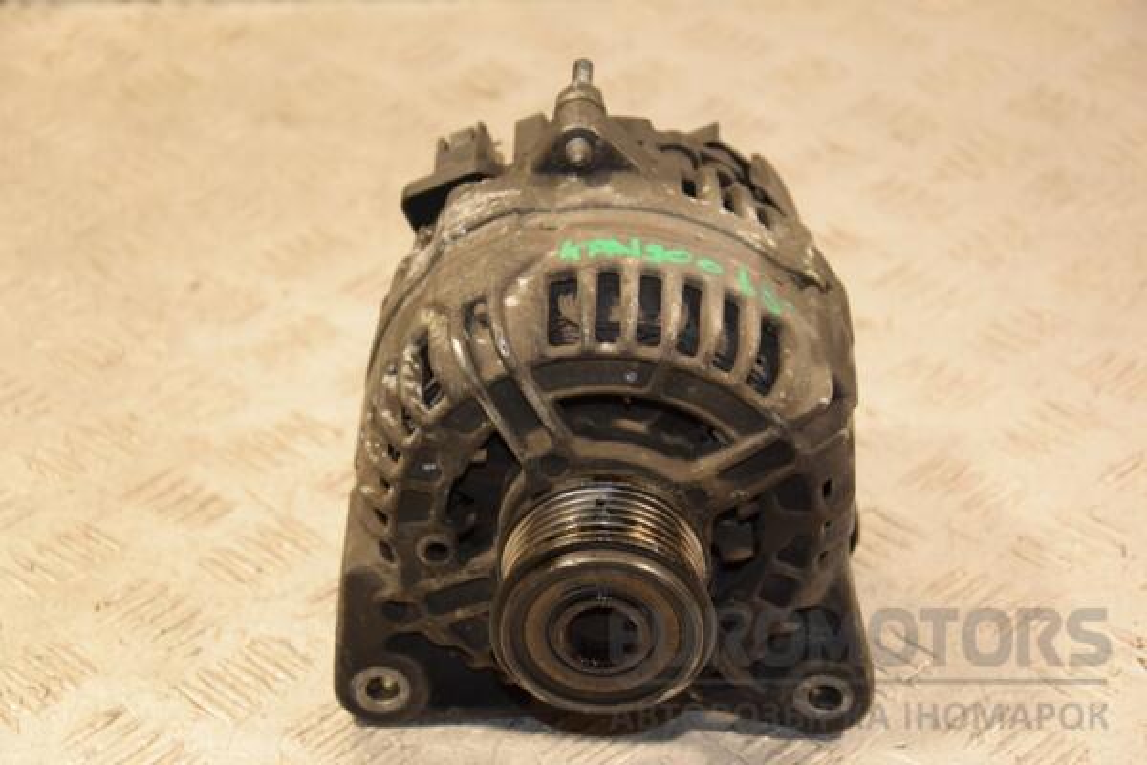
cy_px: 382
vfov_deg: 13.8
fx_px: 3154
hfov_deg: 20.6
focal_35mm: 99
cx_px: 574
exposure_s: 1/80
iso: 800
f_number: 5.3
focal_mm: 66
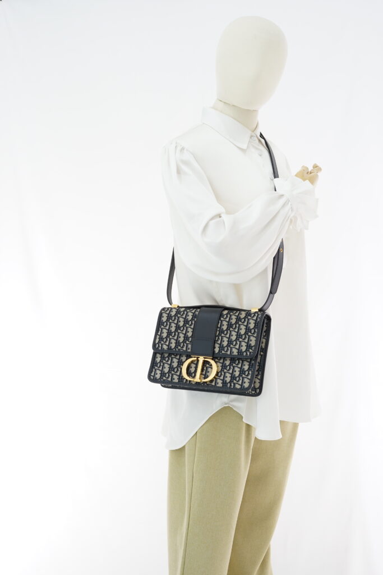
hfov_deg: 27.0
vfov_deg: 39.6
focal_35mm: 50
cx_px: 192
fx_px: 798
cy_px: 288
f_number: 6.3
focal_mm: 50
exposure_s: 1/10
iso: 640
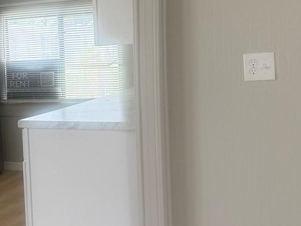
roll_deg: +3.1
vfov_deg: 20.4
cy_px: 88
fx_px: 626
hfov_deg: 25.2
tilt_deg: -4.0
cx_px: -27
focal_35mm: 72
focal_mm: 6.76
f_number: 1.78
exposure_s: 1/243
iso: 100
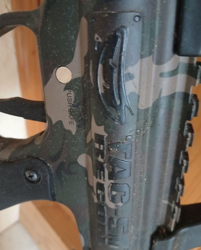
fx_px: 208
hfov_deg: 51.5
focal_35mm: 28
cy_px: 133
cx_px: 97
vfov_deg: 62.1
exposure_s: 1/20
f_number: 1.8
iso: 500
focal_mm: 3.98
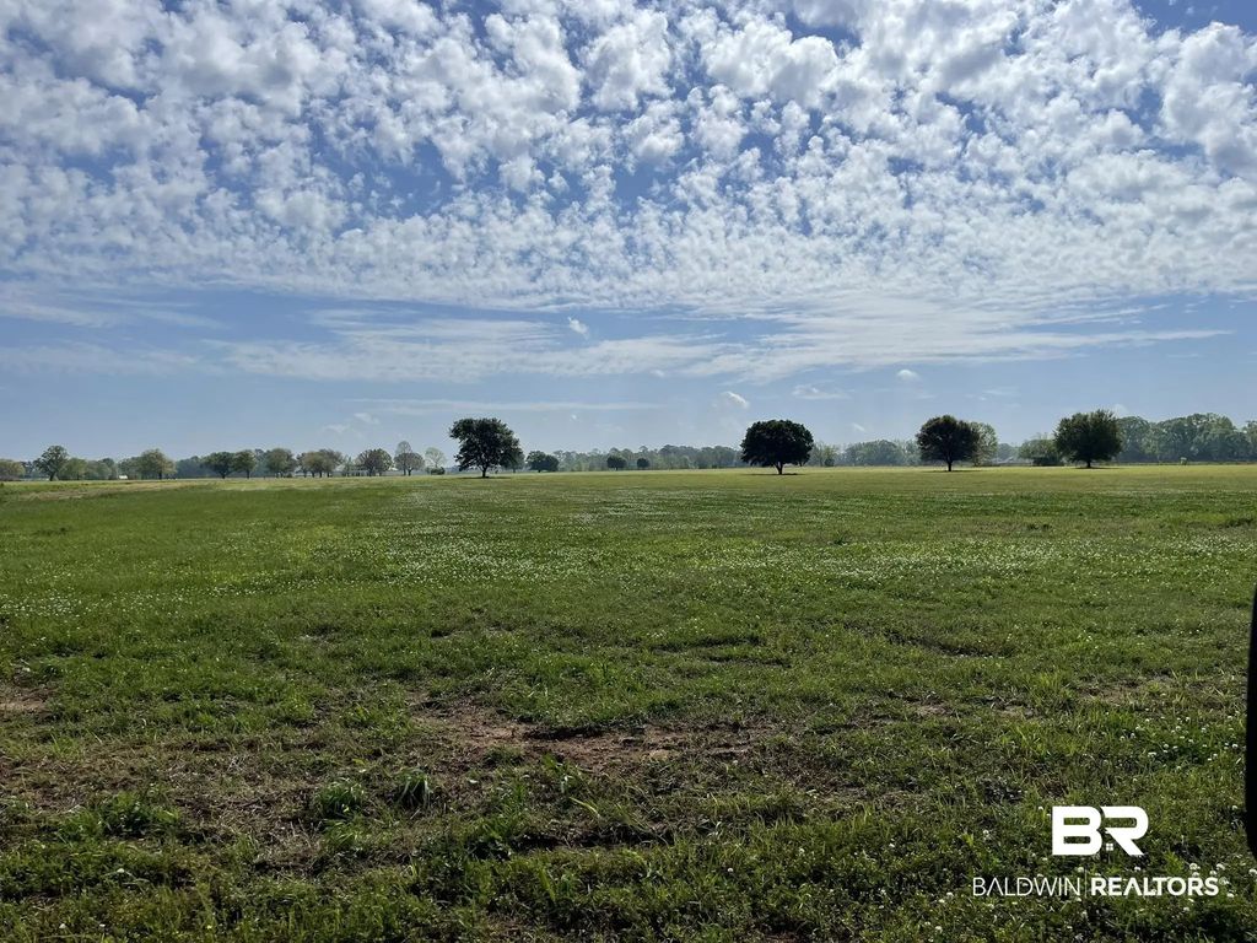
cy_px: 472
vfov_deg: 54.9
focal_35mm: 25
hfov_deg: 69.4
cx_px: 628
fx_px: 908
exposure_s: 1/13514
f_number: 1.6
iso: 32
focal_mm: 5.1
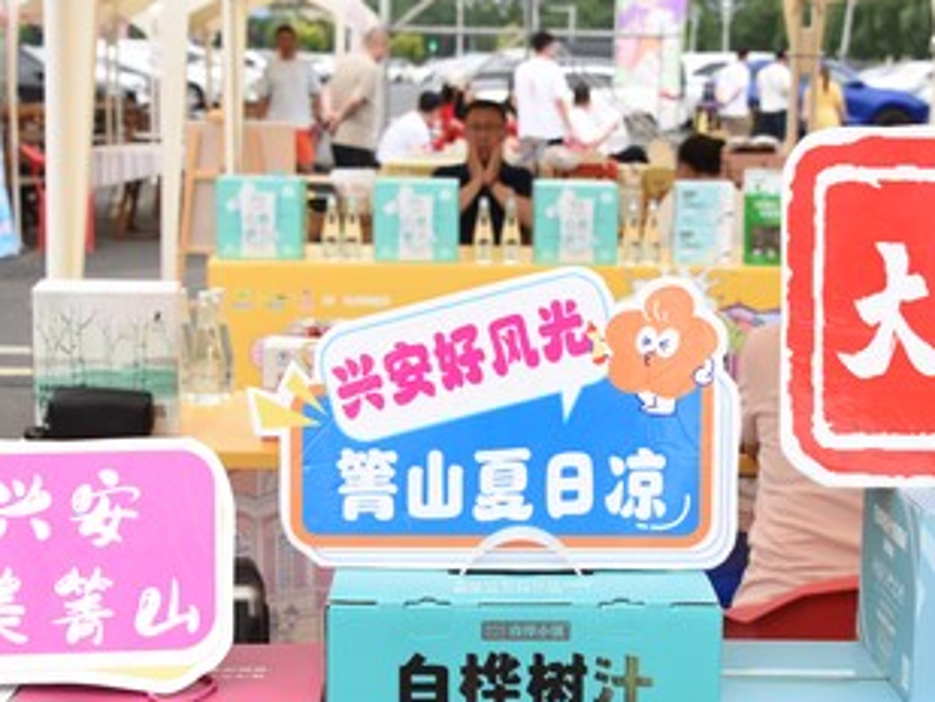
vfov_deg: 20.7
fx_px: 1918
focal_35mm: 71
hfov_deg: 27.3
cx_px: 557
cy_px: 460
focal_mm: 38
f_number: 5.6
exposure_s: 1/250
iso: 400
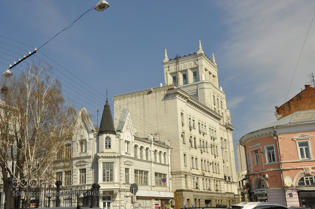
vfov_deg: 32.9
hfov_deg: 48.0
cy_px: 104
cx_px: 158
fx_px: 354
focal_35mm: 40
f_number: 25
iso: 320
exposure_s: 1/125
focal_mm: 27
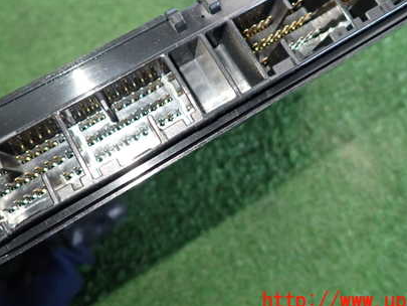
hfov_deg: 50.1
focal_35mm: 37
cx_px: 188
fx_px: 435
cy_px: 88
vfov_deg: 38.0
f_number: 2
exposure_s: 1/30
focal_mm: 4.5
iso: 320
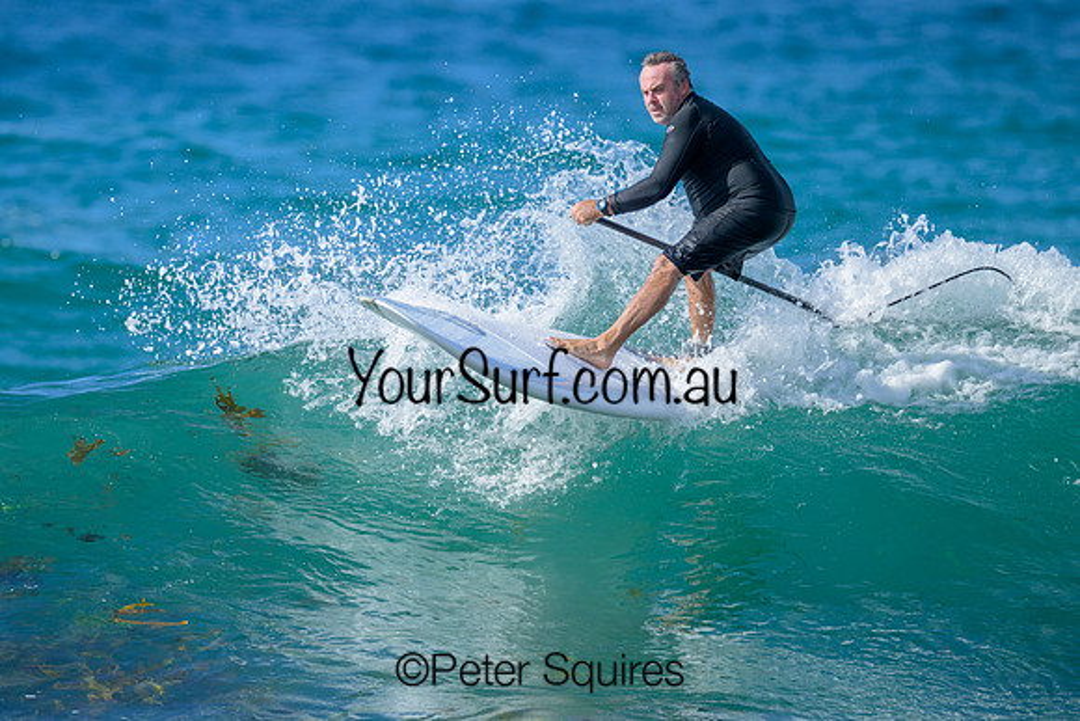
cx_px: 498
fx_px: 25879
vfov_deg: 1.6
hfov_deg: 2.4
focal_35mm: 862
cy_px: 360
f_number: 6.3
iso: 360
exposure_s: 1/2000
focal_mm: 800
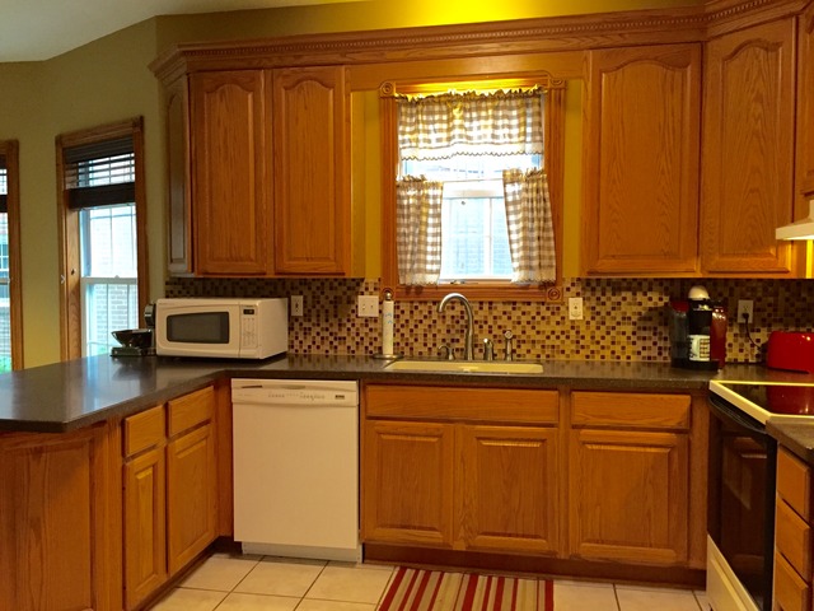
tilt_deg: -2.7
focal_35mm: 29
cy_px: 306
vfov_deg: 48.2
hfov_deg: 61.7
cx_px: 407
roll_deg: -0.1
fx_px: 682
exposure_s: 1/30
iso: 160
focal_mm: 4.15
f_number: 2.2
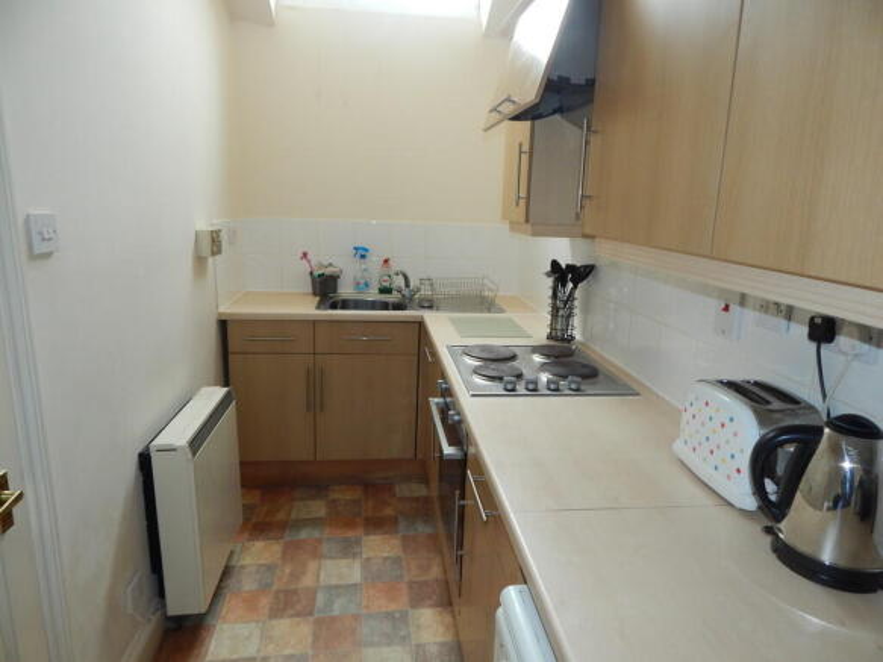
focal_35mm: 23
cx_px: 442
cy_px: 331
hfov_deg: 73.9
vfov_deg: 58.9
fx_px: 587
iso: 200
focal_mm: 4
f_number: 3
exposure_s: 1/30
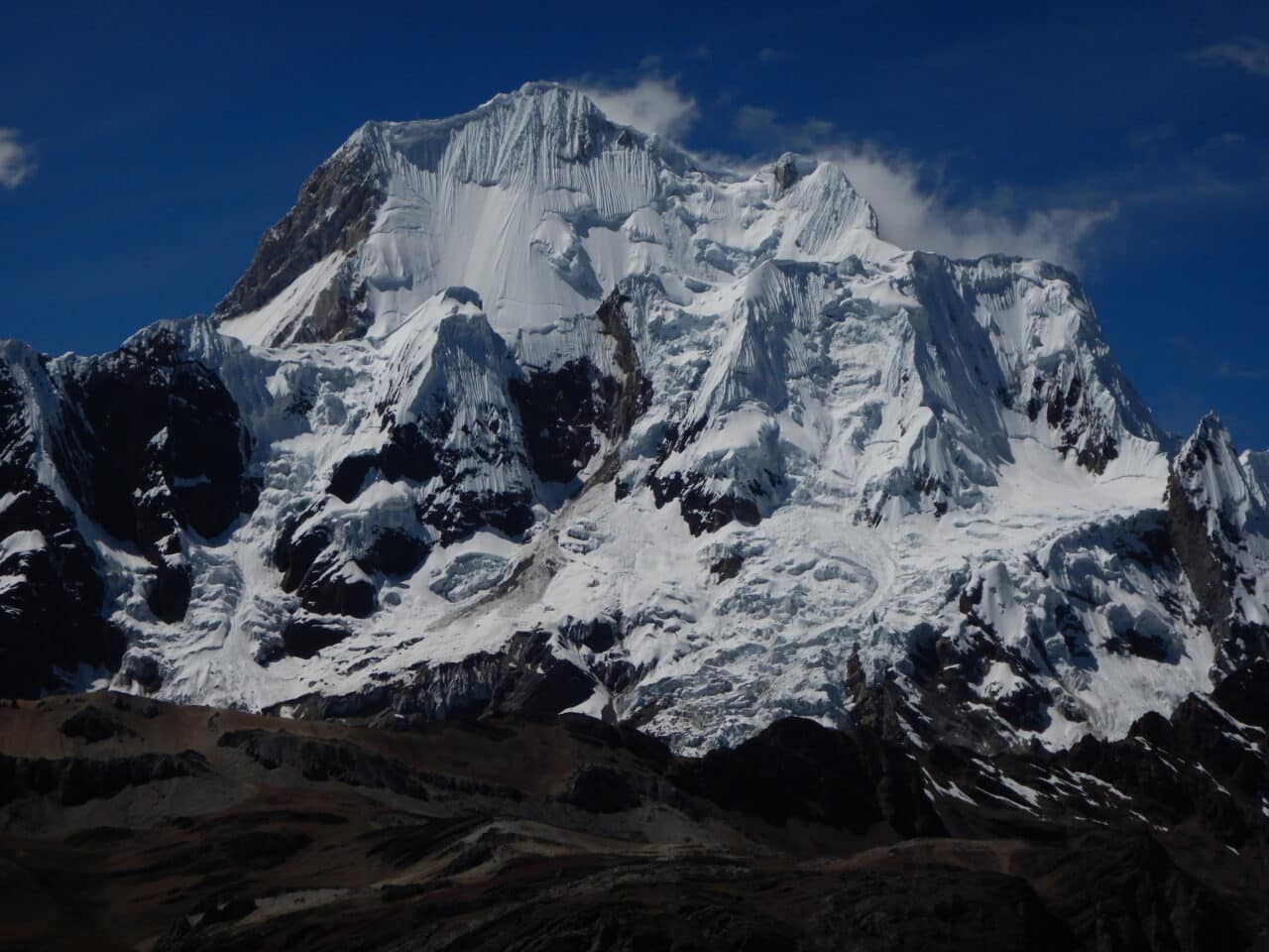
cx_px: 634
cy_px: 476
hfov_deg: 21.3
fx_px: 3373
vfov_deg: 16.1
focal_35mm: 92
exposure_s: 1/800
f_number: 9.4
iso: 125
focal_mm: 16.6
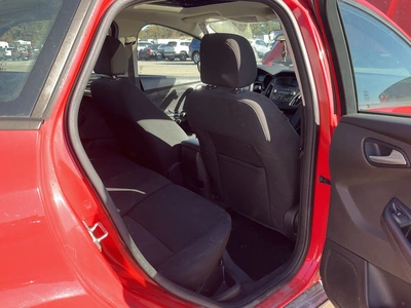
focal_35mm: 29
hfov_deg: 61.7
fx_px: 344
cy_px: 154
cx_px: 206
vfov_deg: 48.2
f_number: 1.8
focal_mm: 3
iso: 20
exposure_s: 1/243
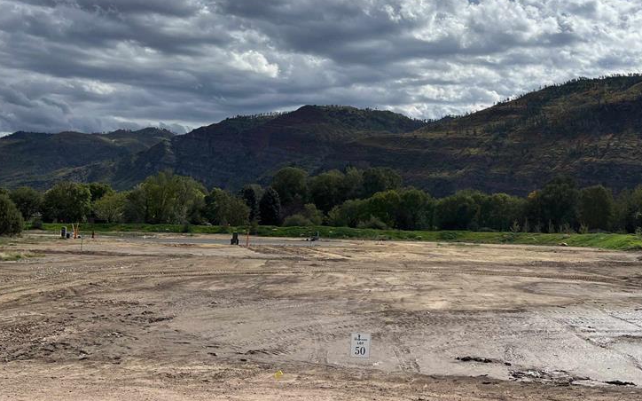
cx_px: 386
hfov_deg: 50.1
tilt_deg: +6.4
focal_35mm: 39
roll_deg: -0.3
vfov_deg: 32.7
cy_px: 161
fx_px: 682
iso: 50
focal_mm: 5.1
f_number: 1.6
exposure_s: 1/9091
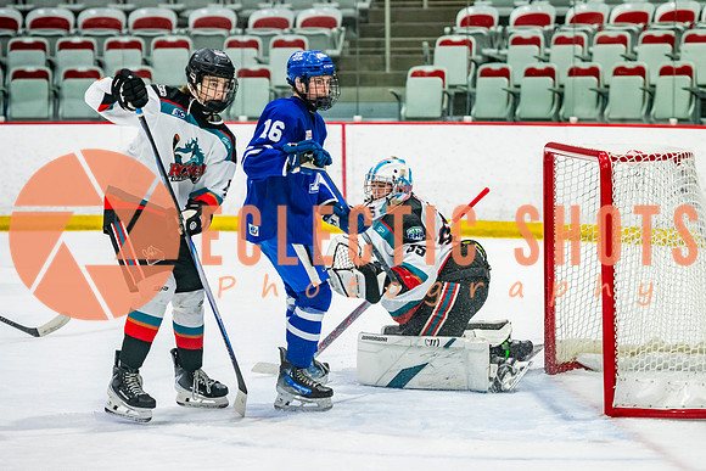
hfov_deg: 13.1
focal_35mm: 156
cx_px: 412
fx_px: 3065
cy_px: 247
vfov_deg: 8.8
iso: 1600
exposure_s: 1/1000
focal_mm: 116
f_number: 3.2
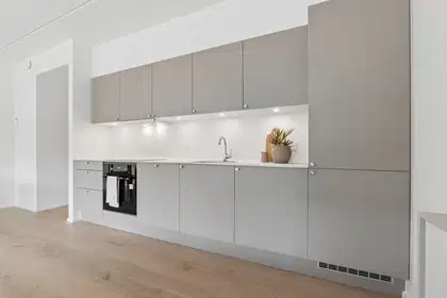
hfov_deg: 97.6
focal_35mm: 16
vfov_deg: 74.6
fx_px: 196
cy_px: 149
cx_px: 224
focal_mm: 10.5
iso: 320
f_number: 9
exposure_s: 1/10
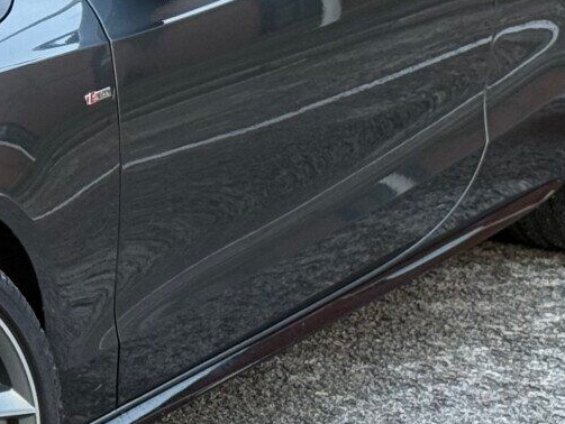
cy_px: 62
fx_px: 3038
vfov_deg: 8.0
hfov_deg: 10.3
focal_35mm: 186
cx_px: -279
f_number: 1.78
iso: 64
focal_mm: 6.76
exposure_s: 1/82
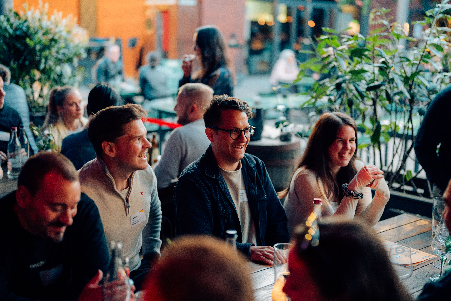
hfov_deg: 39.6
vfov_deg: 27.0
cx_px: 226
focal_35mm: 50
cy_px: 150
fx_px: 626
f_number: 1.4
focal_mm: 50
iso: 2000
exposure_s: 1/125
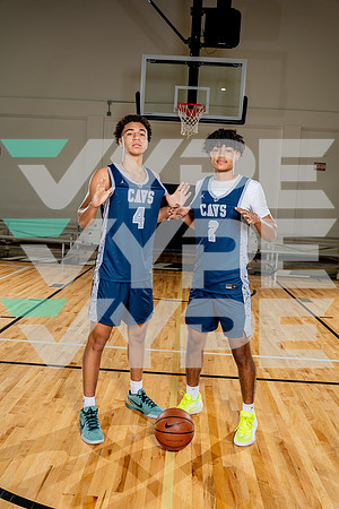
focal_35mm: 32
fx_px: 452
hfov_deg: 41.1
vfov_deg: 58.7
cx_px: 170
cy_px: 254
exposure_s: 1/250
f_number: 5.6
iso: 200
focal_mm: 32
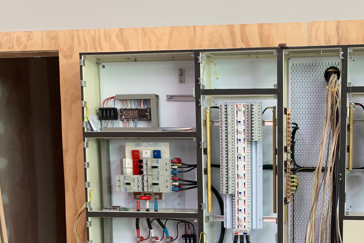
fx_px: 506
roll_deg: -0.7
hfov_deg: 38.3
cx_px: 283
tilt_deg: -5.1
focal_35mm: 50
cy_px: 220
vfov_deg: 26.1
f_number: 1.8
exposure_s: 1/122
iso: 40
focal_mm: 4.25
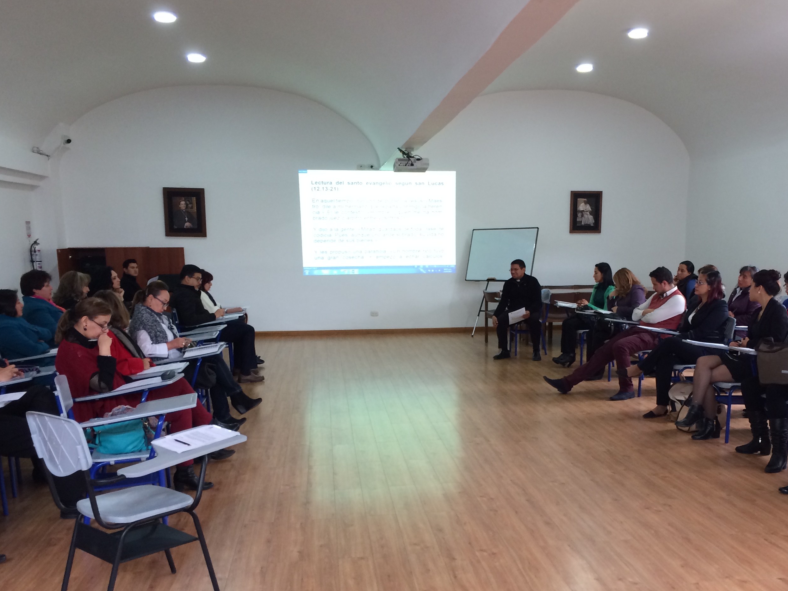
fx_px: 865
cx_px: 457
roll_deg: +0.0
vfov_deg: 37.4
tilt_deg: -9.1
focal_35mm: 38
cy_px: 382
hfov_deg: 48.8
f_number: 2.2
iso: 100
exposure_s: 1/30
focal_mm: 4.15
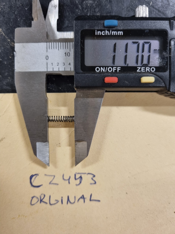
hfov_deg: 53.1
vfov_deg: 67.3
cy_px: 117
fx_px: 175
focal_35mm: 26
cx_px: 88
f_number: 1.8
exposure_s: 1/50
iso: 200
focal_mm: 5.4
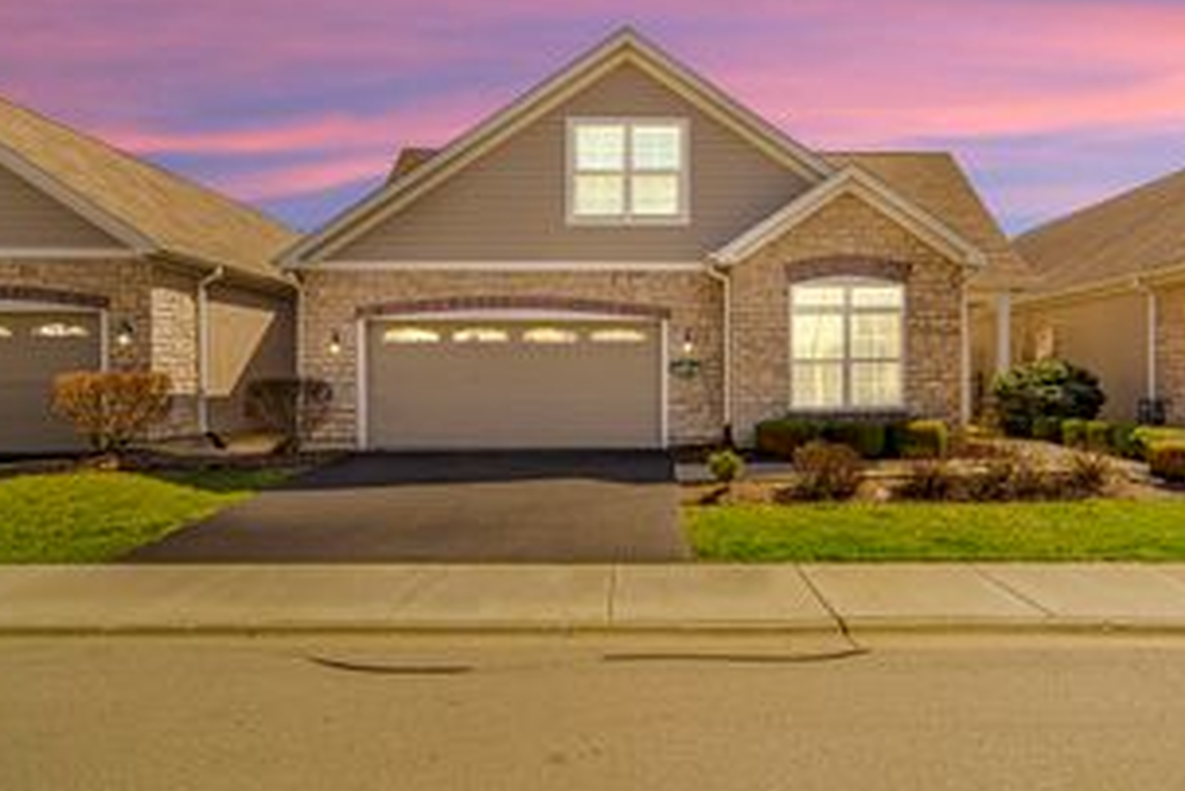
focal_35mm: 23
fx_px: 757
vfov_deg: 54.8
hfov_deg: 74.8
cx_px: 737
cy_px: 321
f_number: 22
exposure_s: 1/60
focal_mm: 14
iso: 320
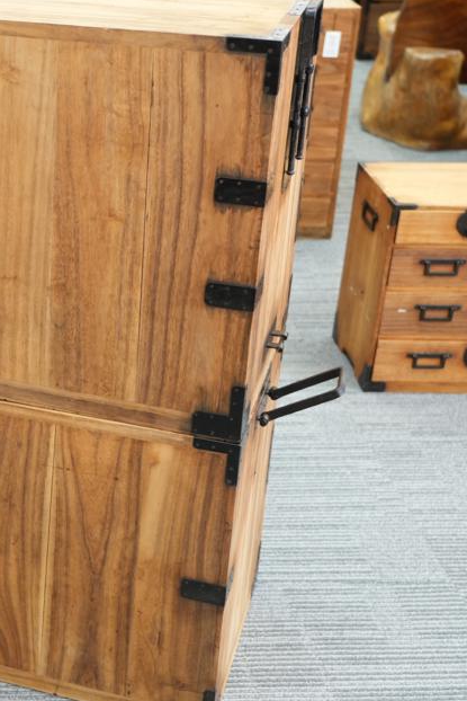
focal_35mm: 61
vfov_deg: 32.9
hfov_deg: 21.1
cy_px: 333
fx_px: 1186
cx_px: -57
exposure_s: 1/40
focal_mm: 35
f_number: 4
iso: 1250
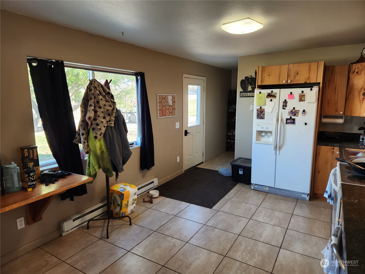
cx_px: 182
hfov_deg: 73.9
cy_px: 137
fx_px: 243
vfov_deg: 58.9
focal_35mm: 23
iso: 125
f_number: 1.8
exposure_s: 1/120
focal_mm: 5.4
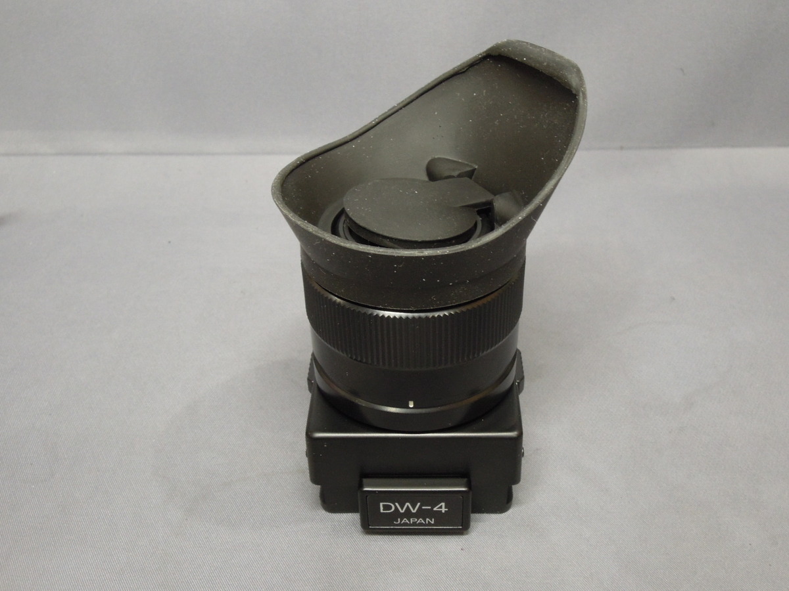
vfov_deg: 36.0
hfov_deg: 46.8
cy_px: 296
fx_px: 912
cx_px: 394
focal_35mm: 40
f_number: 5.8
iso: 400
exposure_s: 1/13
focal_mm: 7.2
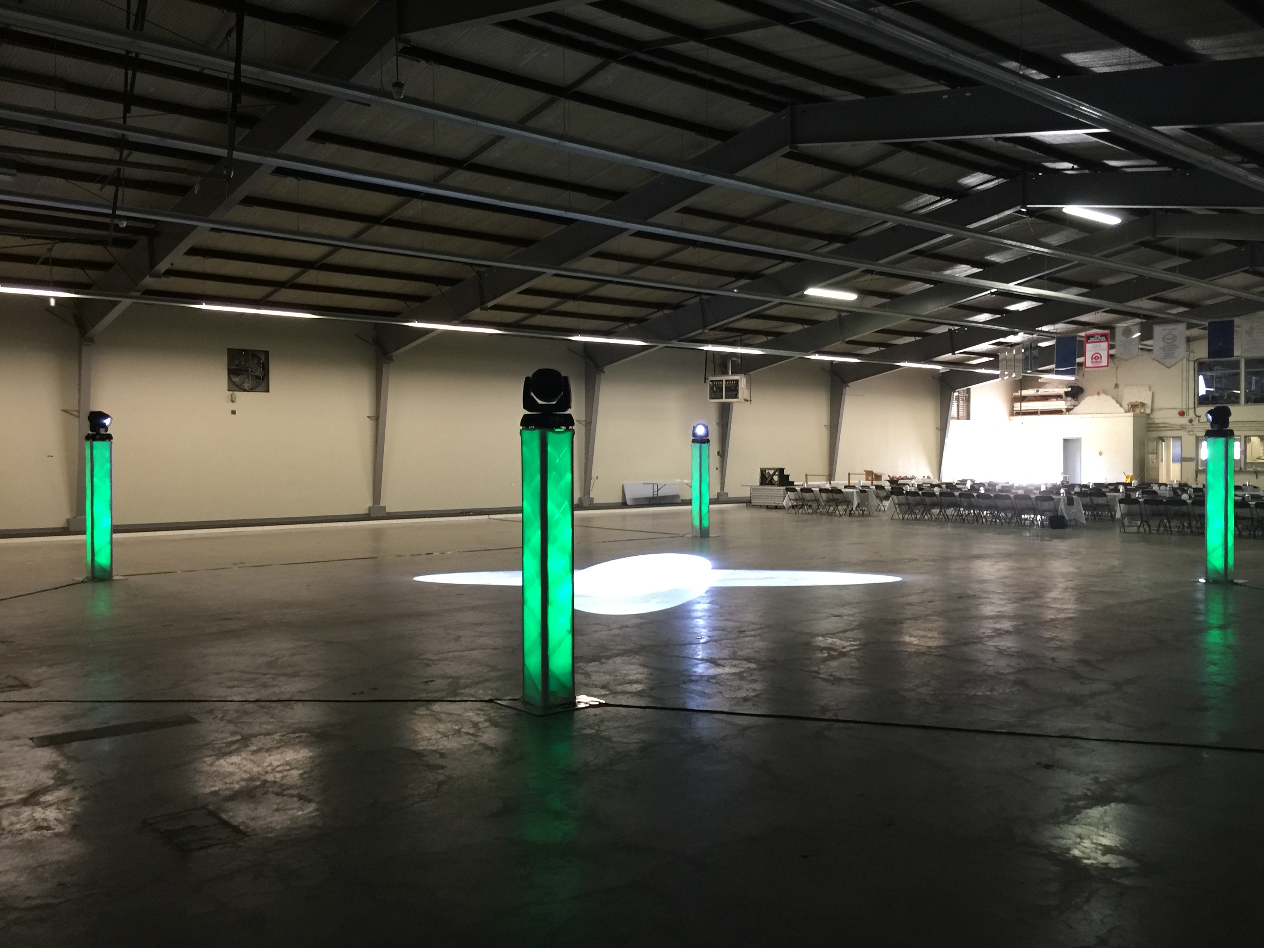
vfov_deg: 48.2
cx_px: 632
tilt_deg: -1.6
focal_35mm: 29
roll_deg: -0.4
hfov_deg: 61.7
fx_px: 1059
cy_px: 474
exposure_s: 1/15
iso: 80
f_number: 2.2
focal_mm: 4.15
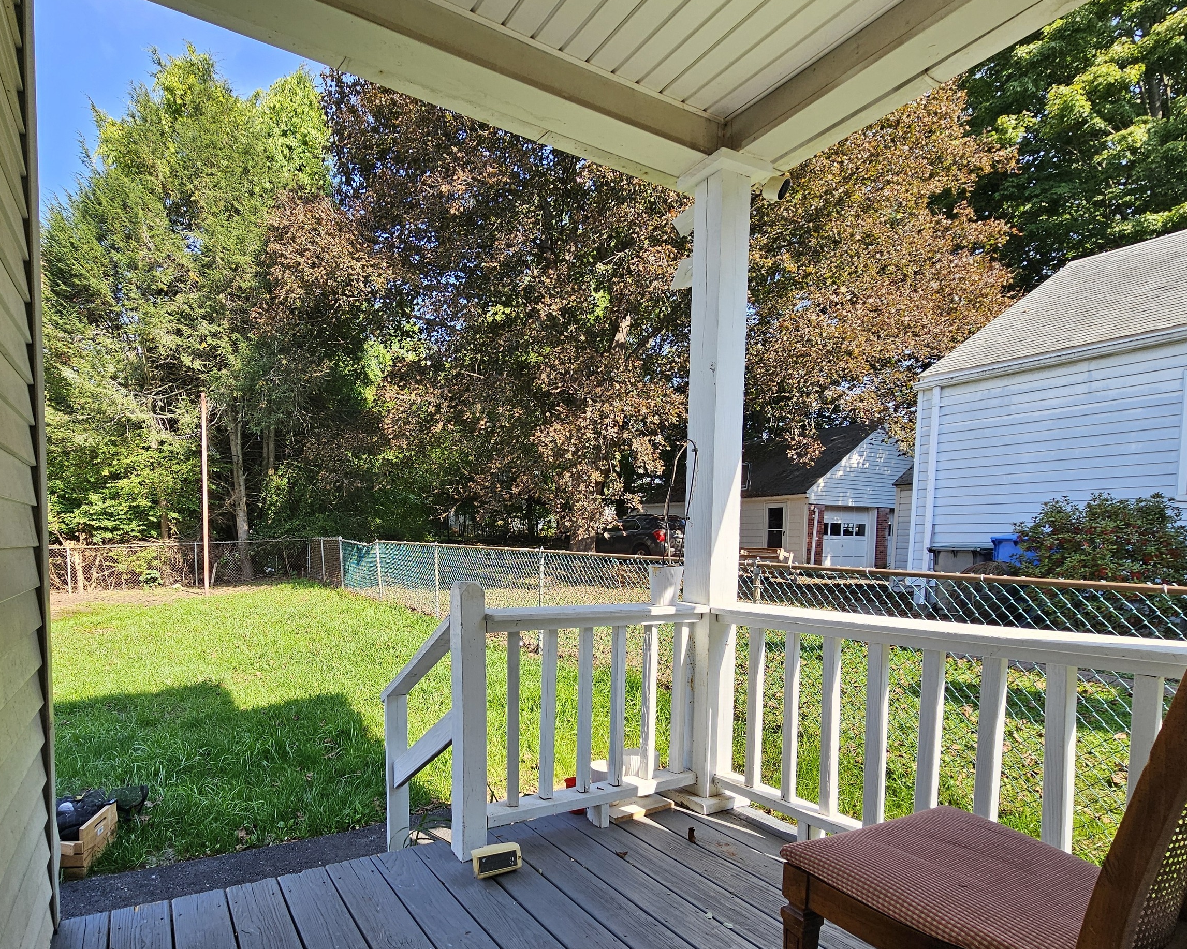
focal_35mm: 17
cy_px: 577
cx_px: 475
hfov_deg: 88.5
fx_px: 597
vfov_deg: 75.9
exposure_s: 1/418
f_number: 2.2
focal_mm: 2.2
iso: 50
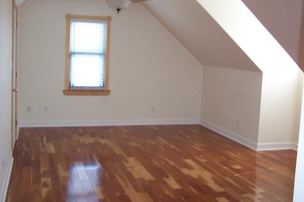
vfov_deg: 31.2
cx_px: 149
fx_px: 363
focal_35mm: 43
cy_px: 97
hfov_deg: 45.4
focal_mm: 8
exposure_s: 1/45
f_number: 2.8
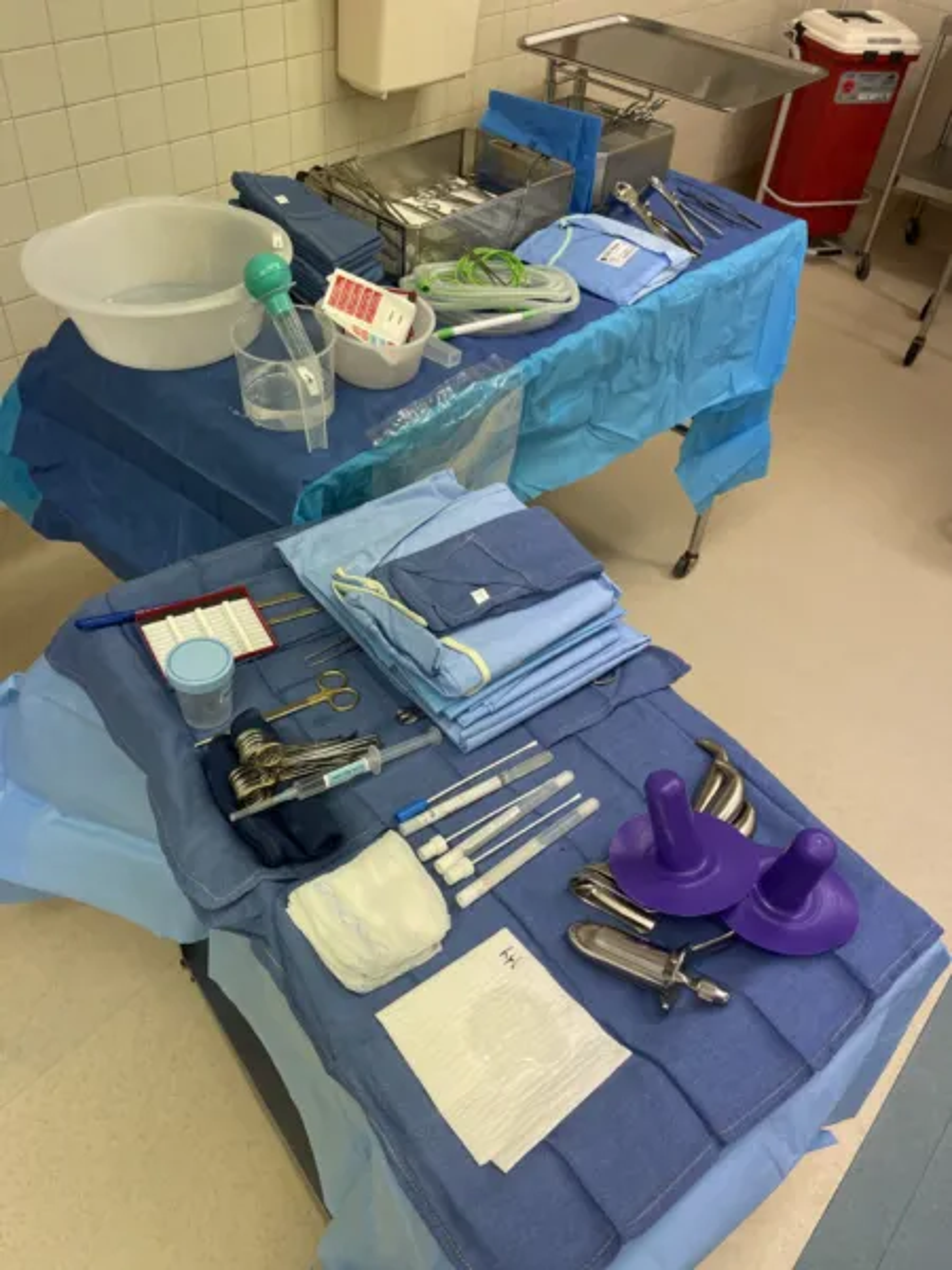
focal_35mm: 25
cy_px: 635
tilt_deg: -43.1
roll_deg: -6.6
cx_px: 476
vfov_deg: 69.4
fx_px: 917
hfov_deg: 54.9
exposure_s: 1/120
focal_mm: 5.1
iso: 64
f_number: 1.6
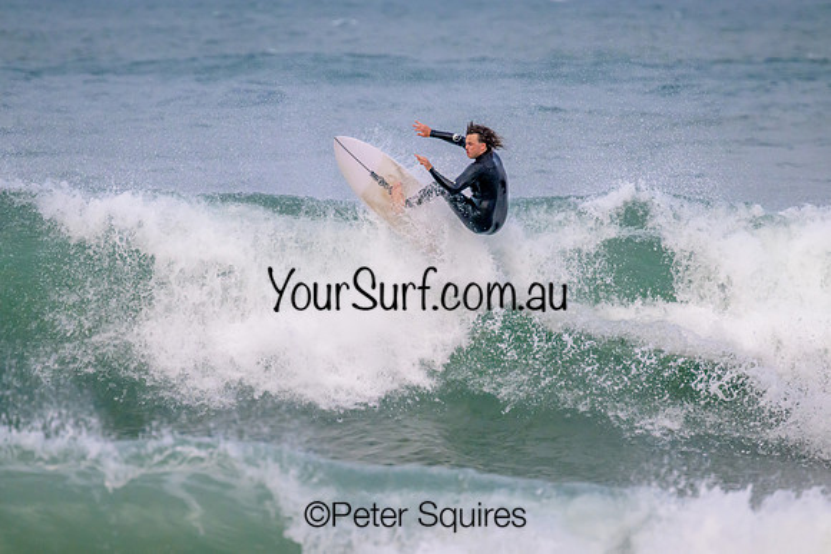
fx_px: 19286
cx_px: 416
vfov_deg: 1.6
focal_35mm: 835
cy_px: 277
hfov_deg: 2.5
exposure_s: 1/2000
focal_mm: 800
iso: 3200
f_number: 11
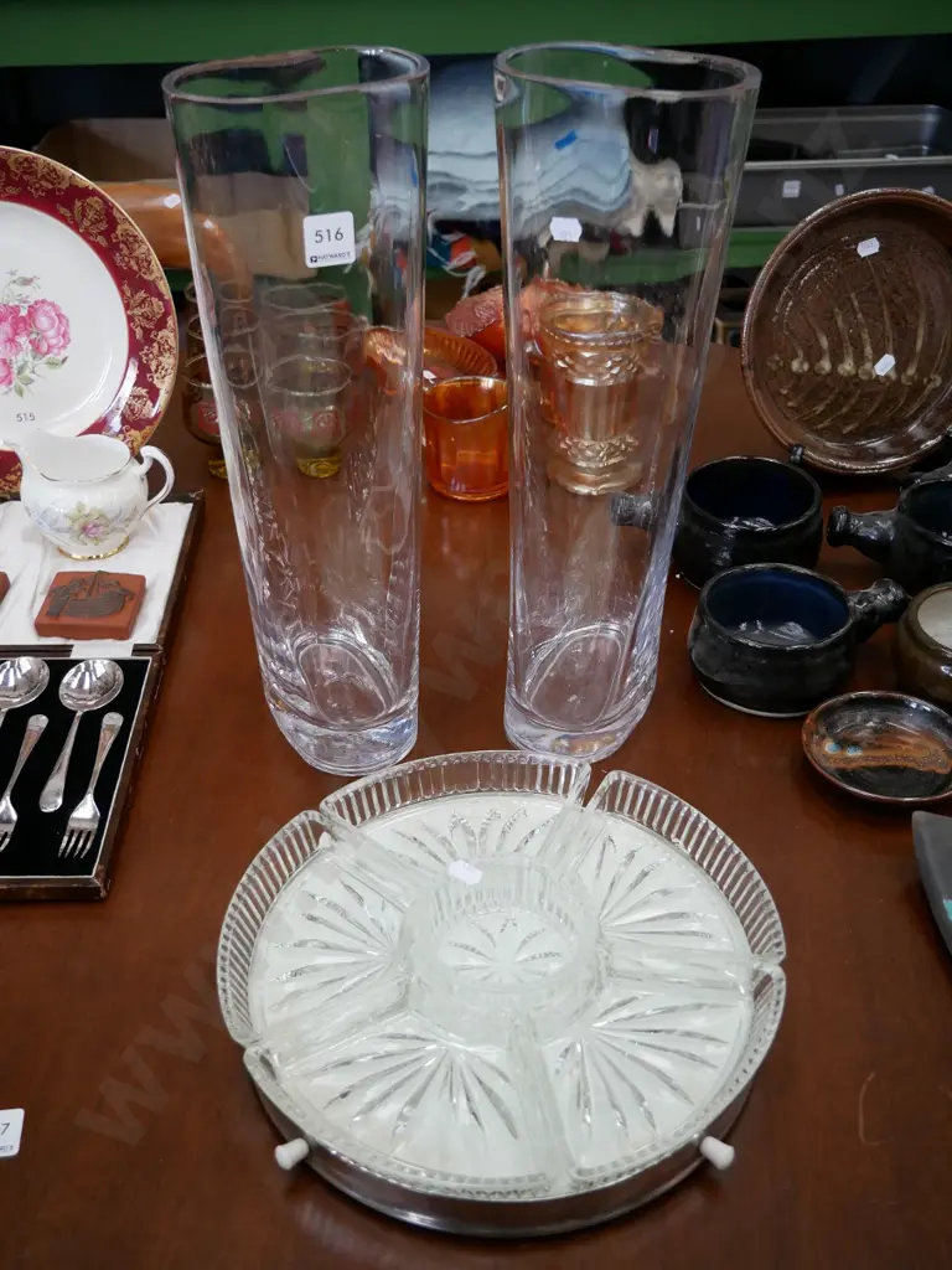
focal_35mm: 36
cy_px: 635
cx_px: 476
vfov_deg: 51.4
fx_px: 1320
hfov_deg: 39.7
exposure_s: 1/60
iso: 800
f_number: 3.9
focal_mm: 18
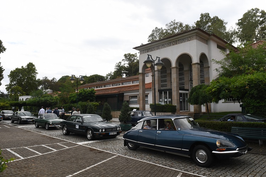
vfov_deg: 51.3
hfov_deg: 71.5
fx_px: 185
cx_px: 133
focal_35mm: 25
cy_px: 88
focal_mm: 17
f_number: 10
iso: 400
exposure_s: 1/400
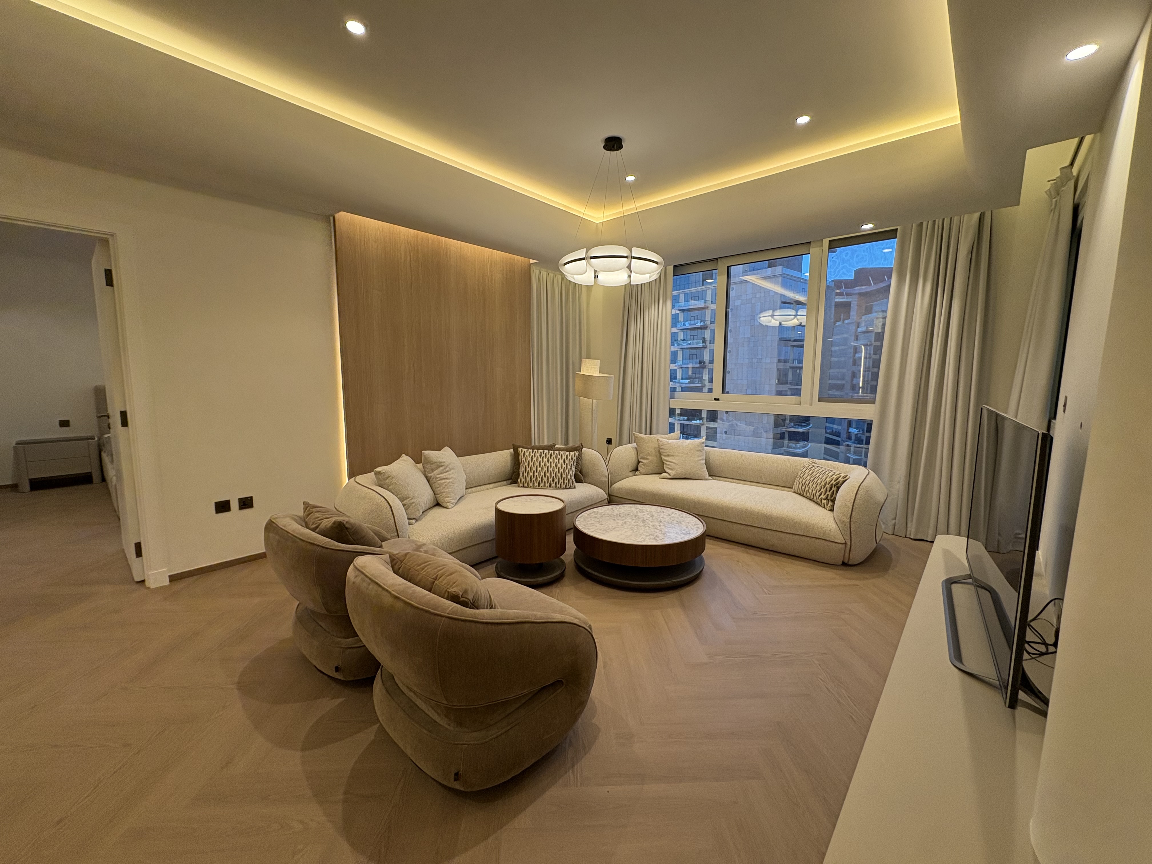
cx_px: 576
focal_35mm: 14
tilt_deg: -7.6
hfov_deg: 102.1
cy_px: 432
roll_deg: +0.2
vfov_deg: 85.7
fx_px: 466
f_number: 2.2
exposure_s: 1/100
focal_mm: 2.22
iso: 160
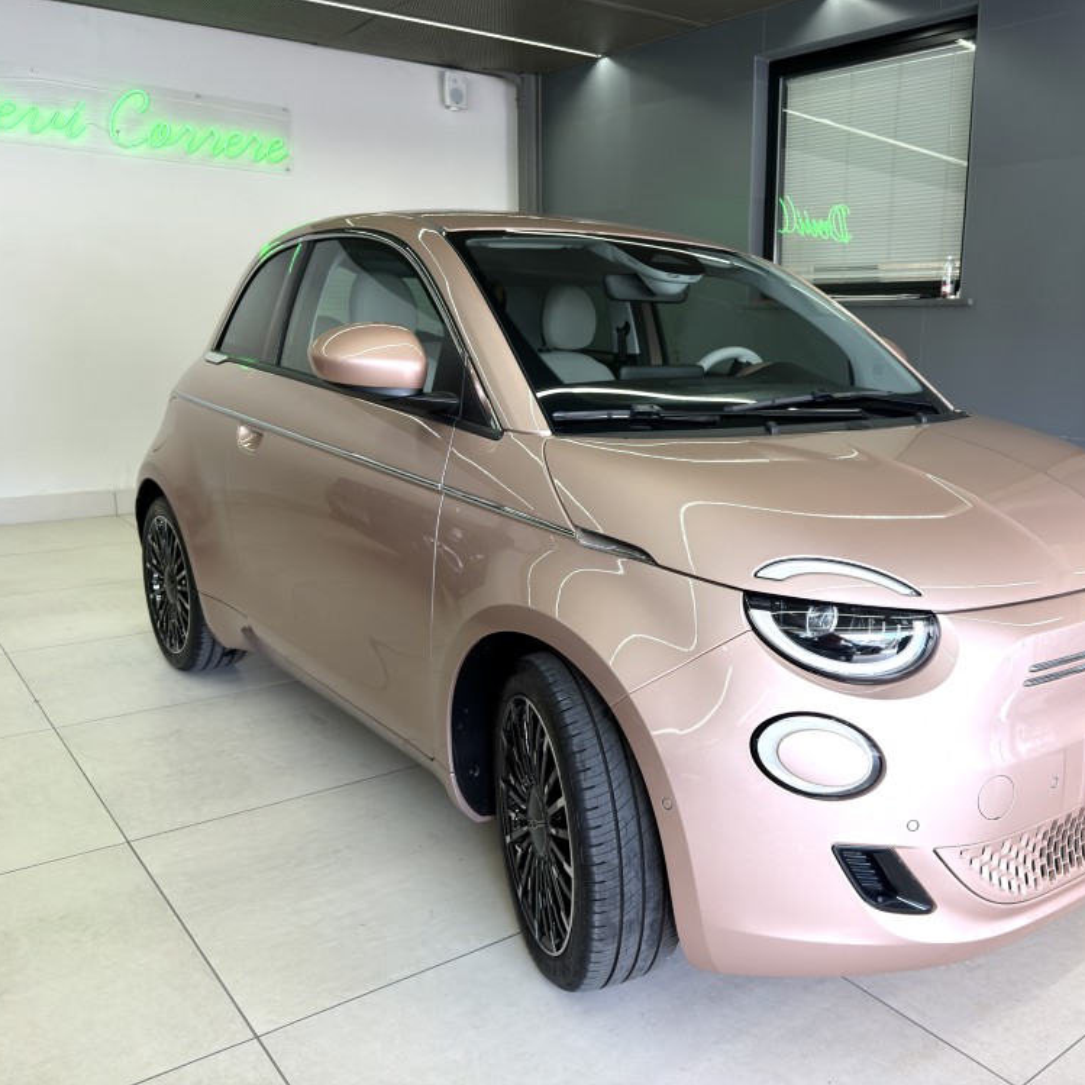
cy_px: 530
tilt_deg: -10.1
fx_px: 1028
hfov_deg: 54.4
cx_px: 734
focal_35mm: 29
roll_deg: -1.1
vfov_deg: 55.6
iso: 125
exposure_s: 1/100
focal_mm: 6.76
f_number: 1.78
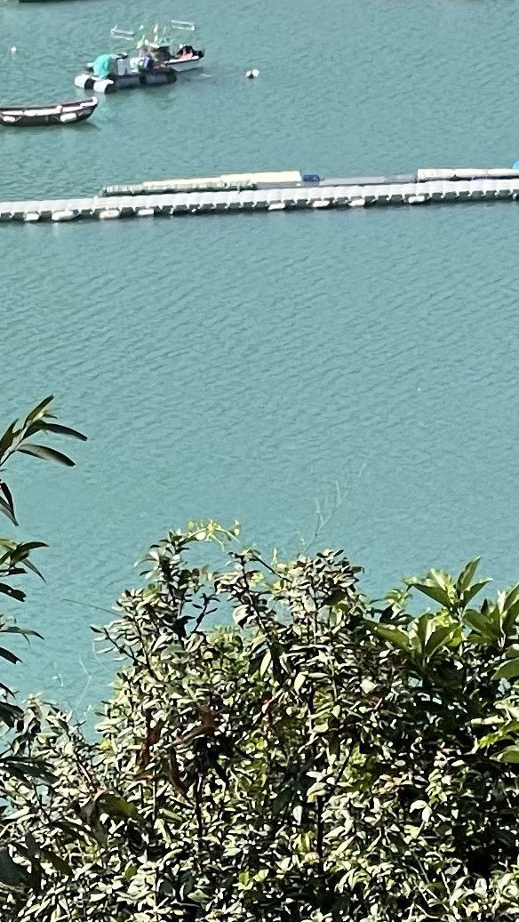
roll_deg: +2.4
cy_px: -223
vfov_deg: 7.9
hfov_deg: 4.5
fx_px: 6624
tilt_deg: -6.3
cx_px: 324
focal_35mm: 271
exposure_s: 1/694
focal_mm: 7.5
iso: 20
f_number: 2.2
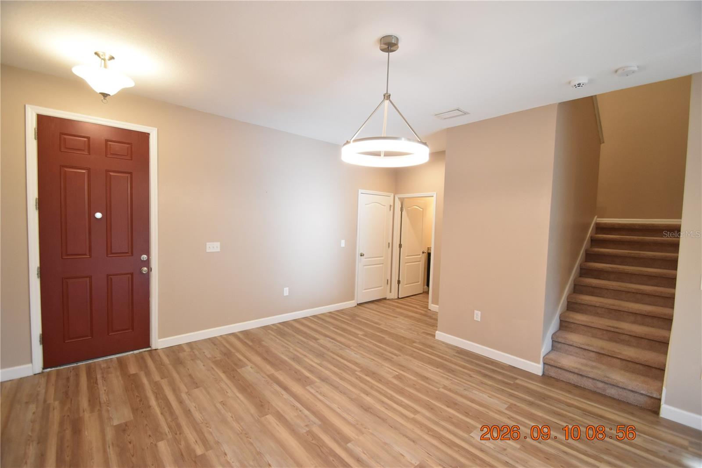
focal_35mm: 15
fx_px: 292
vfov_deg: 77.3
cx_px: 351
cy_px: 234
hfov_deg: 100.4
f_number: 3.5
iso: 1600
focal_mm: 10
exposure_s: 1/60
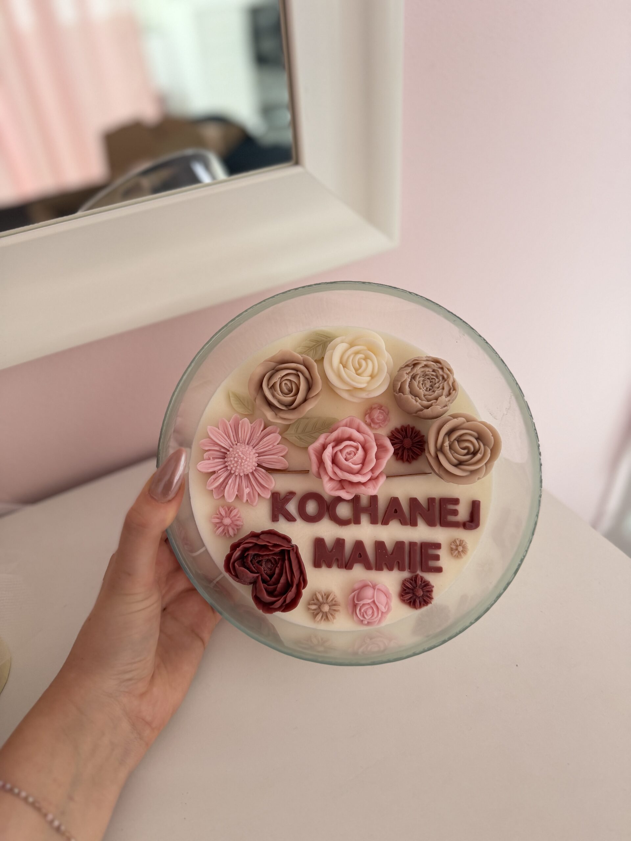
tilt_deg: -39.3
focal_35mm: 24
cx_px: 316
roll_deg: +6.0
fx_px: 583
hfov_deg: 56.8
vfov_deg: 71.6
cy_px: 420
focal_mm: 6.76
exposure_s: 1/98
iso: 200
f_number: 1.78
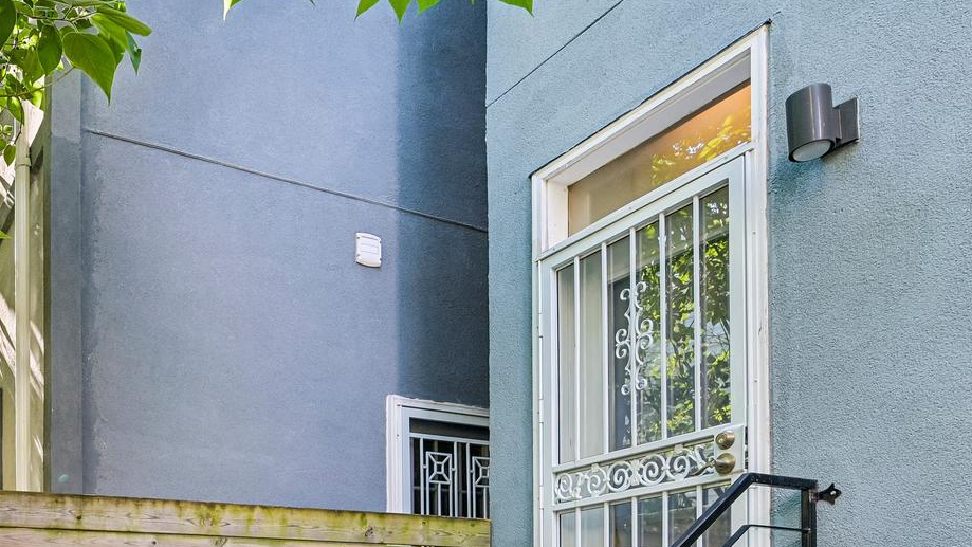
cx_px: 176
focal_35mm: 35
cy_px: 640
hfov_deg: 52.5
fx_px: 902
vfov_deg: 29.5
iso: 100
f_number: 8
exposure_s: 1/15
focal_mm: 15
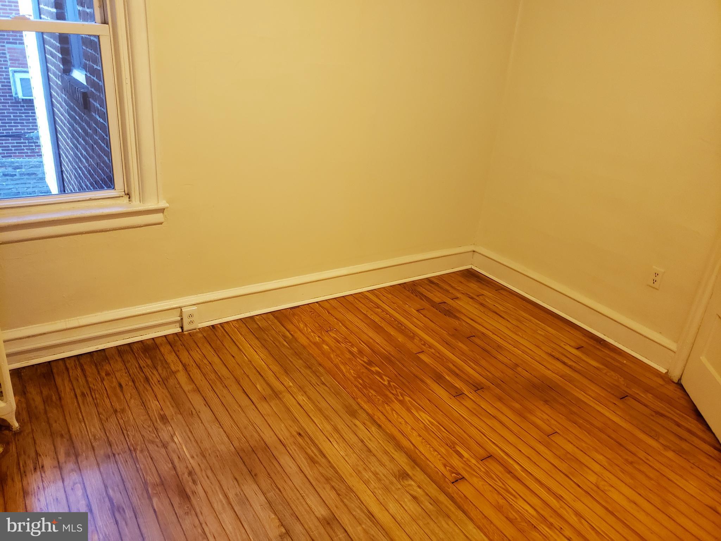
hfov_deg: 67.3
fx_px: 542
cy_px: 270
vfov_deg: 53.1
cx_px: 360
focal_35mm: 26
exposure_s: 1/30
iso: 320
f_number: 1.5
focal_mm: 4.3
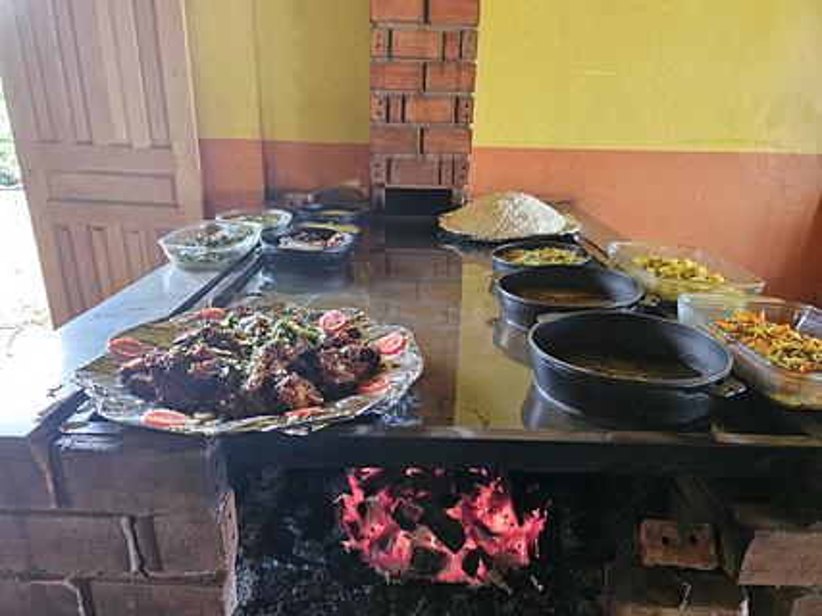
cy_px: 308
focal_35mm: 23
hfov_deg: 73.9
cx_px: 411
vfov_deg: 58.9
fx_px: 546
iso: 1000
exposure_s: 1/100
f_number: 1.7
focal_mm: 6.3
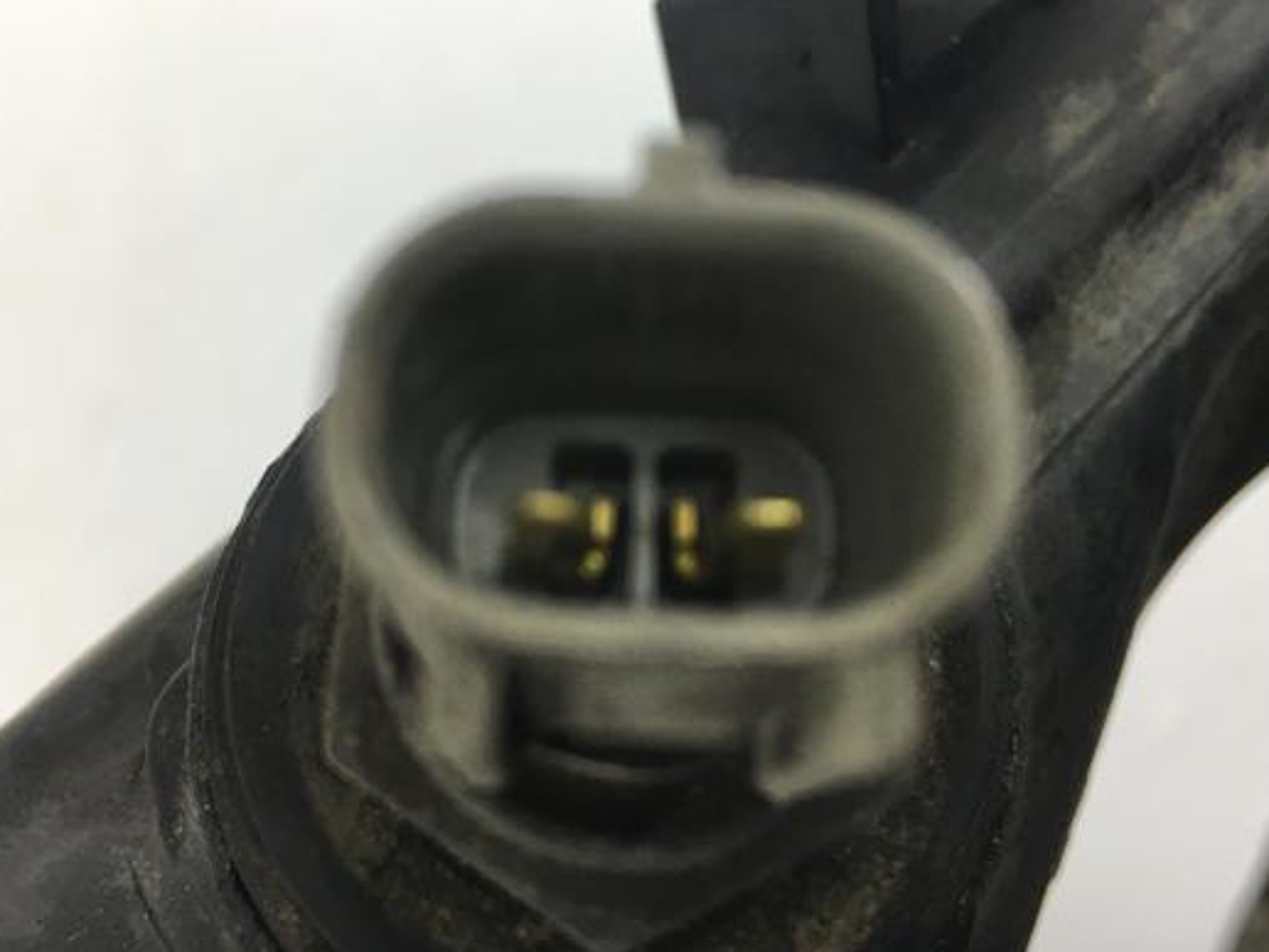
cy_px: 389
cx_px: 634
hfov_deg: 51.4
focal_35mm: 36
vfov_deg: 39.5
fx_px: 1320
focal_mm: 4.15
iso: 25
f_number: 2.2
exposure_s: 1/33
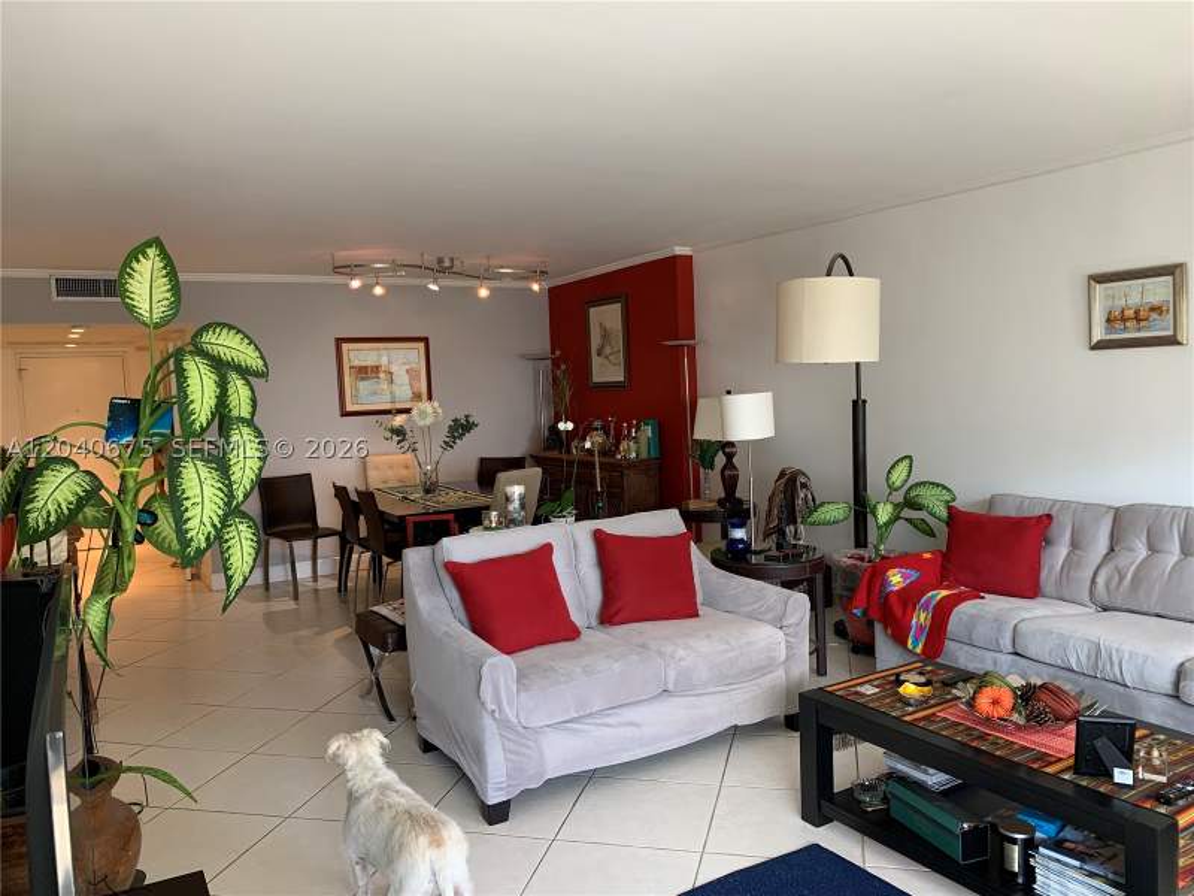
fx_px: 897
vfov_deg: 53.1
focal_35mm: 26
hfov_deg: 67.3
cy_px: 448
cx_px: 597
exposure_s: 1/60
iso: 80
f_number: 1.8
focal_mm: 4.25
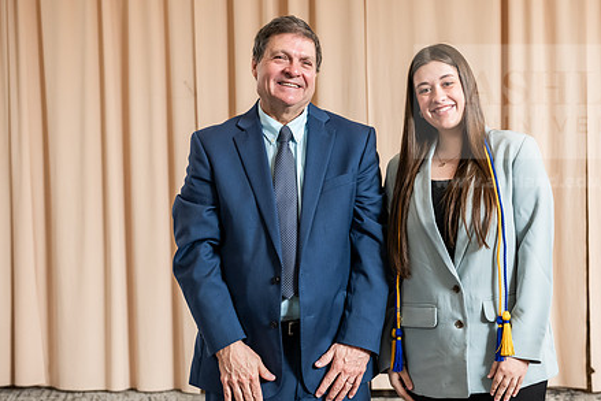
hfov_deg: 27.3
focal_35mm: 74
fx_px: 1236
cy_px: 210
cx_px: 372
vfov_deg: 18.4
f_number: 4.5
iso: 1600
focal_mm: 56
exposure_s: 1/200
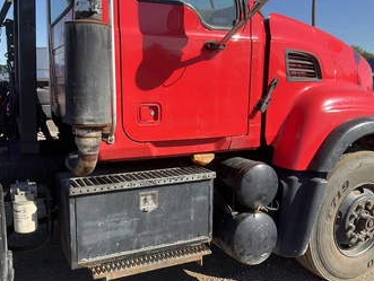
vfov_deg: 40.8
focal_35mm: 35
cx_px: 177
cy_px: 148
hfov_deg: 52.6
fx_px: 379
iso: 25
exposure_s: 1/816
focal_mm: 3
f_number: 1.8
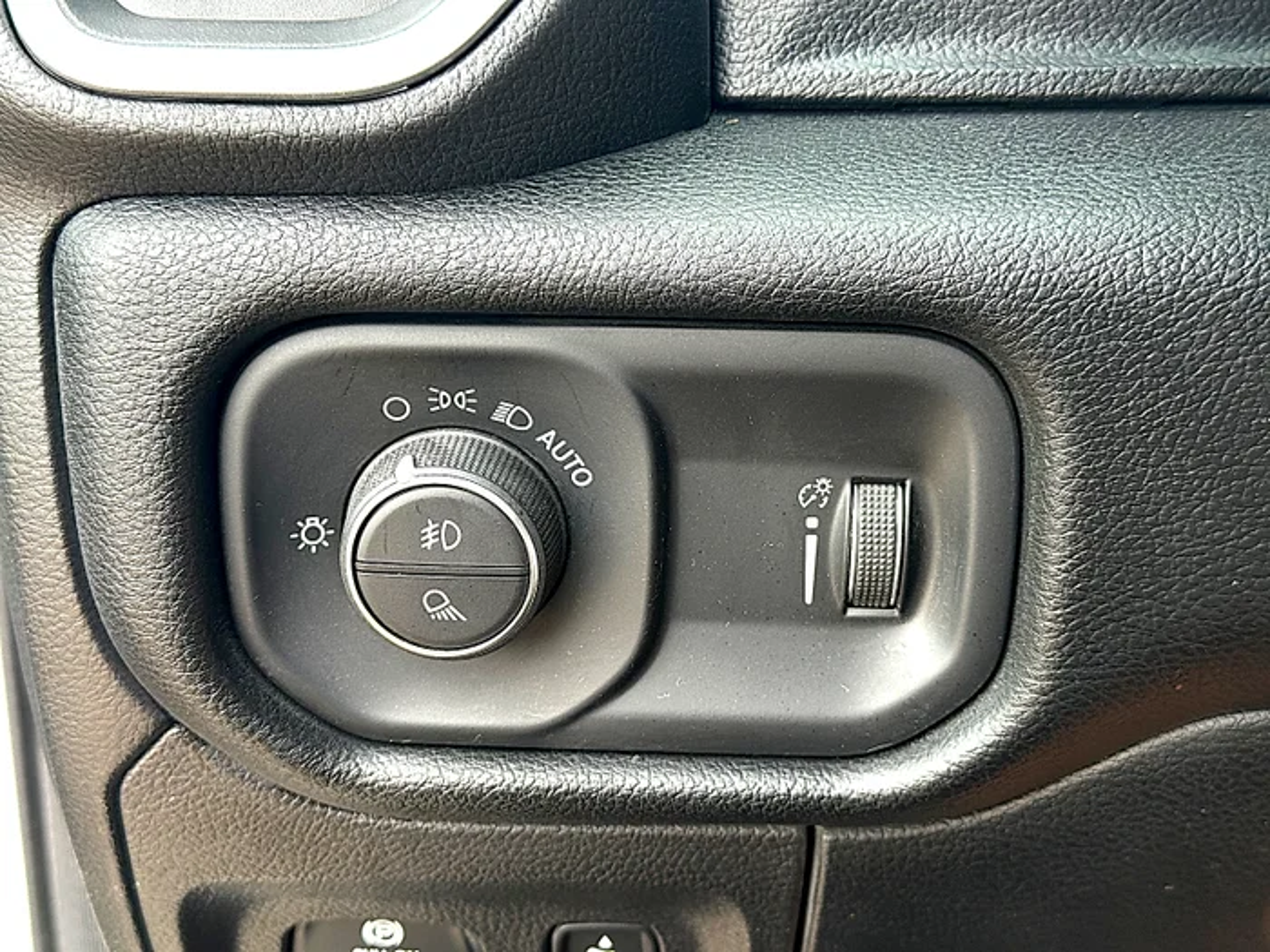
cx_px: 635
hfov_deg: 39.7
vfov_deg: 30.3
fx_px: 1761
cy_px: 476
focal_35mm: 48
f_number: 1.78
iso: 80
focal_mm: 6.86
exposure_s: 1/119
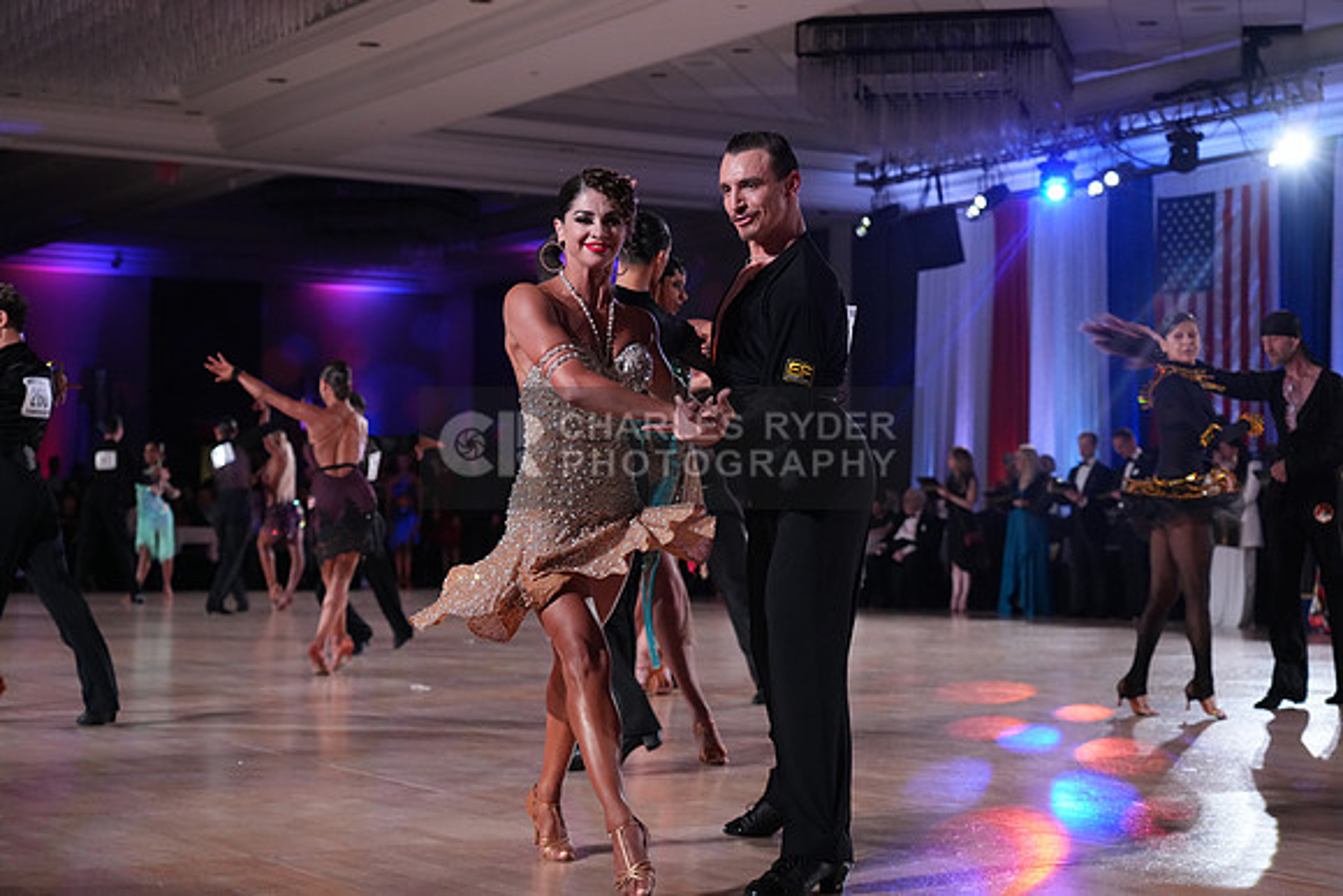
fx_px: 2313
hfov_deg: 32.4
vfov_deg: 21.9
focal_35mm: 62
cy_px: 448
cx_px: 672
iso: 3200
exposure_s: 1/500
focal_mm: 62
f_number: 4
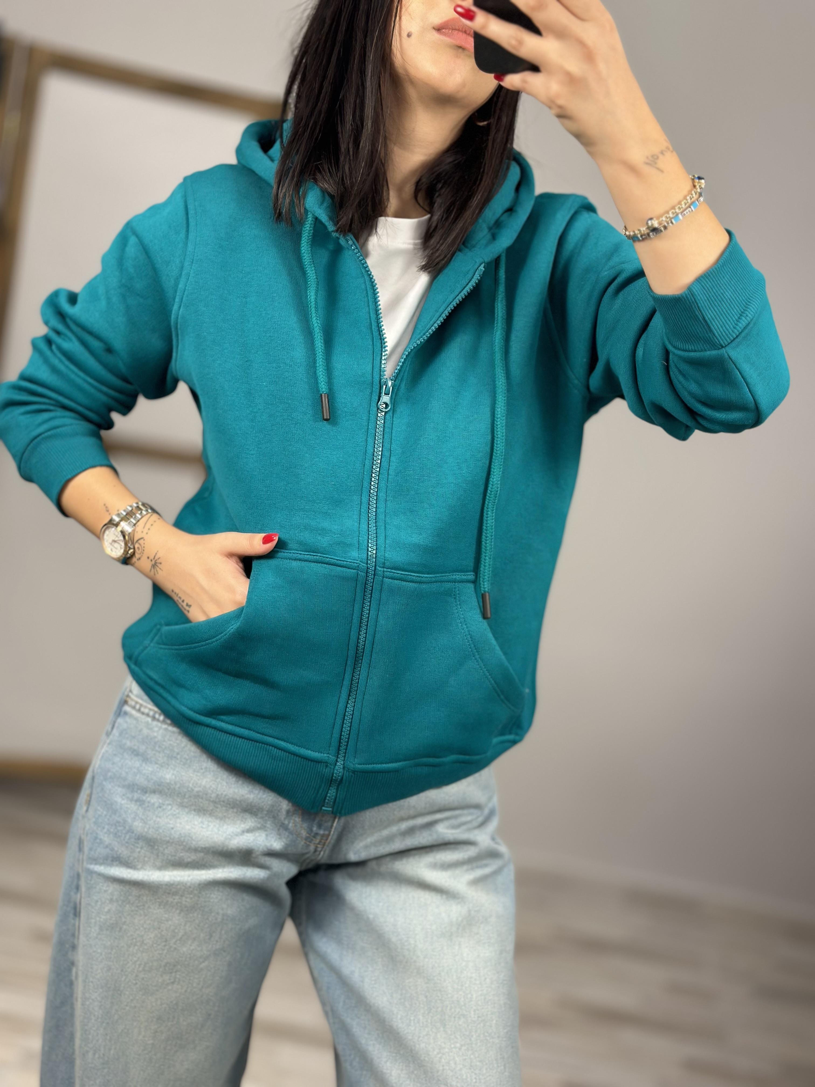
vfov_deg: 39.7
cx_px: 408
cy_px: 544
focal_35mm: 48
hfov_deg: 30.3
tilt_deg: -35.2
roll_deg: -12.1
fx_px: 1507
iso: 160
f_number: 1.78
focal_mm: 6.86
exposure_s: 1/100
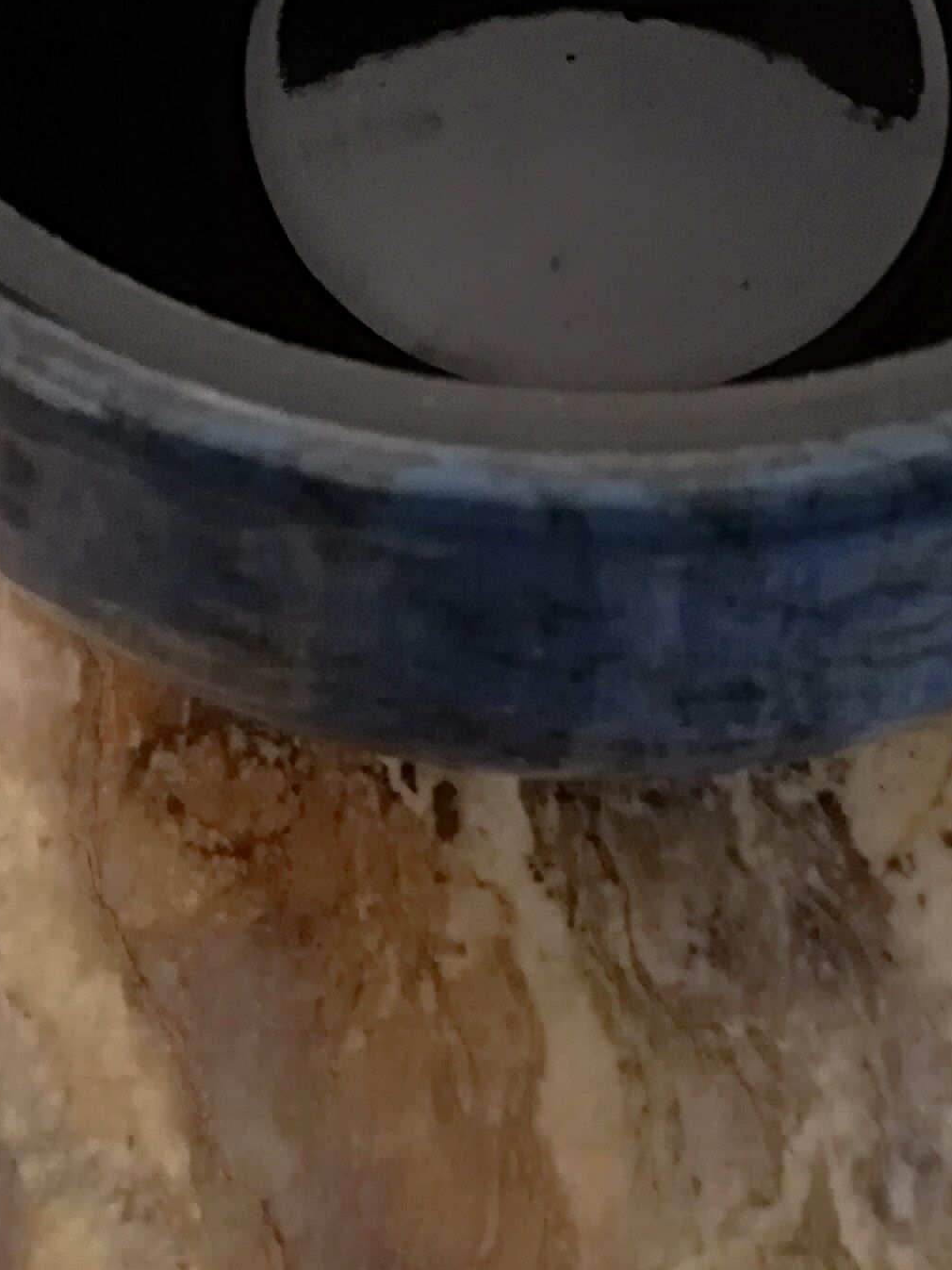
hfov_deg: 23.2
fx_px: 2311
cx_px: 619
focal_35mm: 63
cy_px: -147
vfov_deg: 27.9
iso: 800
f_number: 2.2
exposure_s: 1/16.7
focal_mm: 3.81
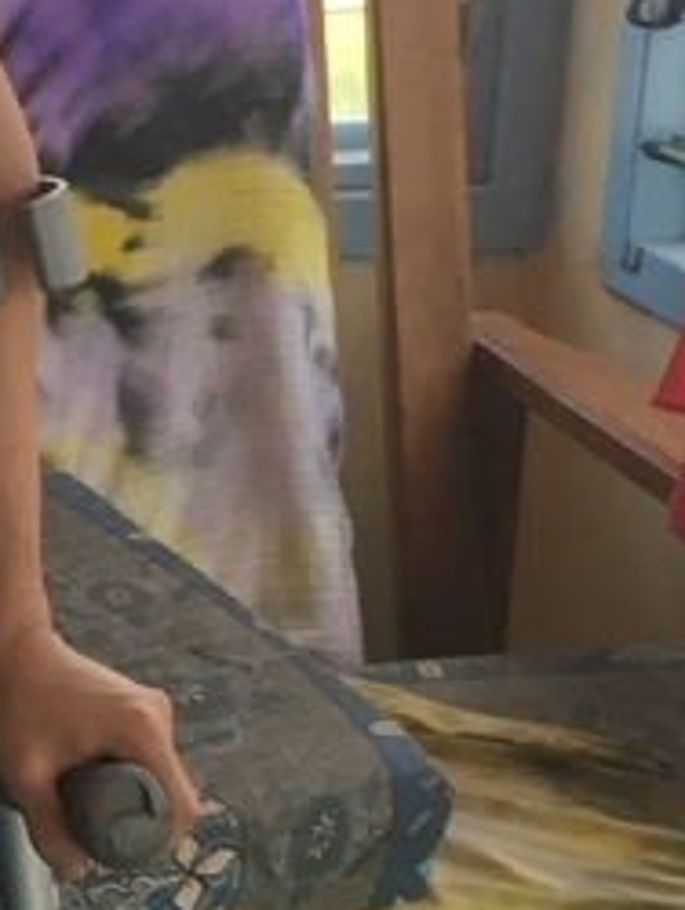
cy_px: 539
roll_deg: -1.5
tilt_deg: -18.7
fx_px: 3661
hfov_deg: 10.3
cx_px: -412
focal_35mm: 139
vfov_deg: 14.2
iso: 32
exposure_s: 1/50
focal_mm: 4.15
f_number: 2.2
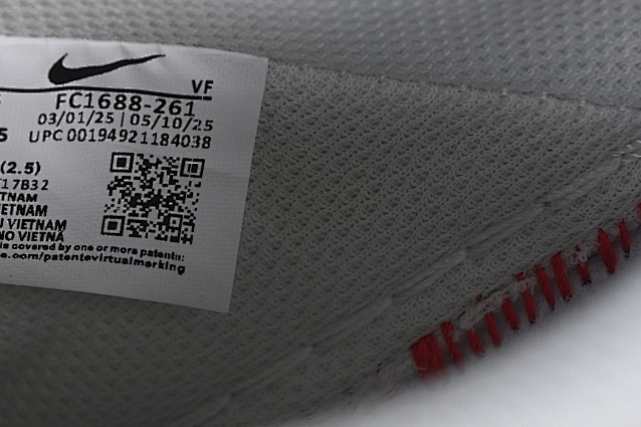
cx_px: 153
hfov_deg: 16.1
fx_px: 2261
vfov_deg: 10.8
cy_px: 164
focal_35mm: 127
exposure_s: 1/80
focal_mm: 50
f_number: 7.1
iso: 160
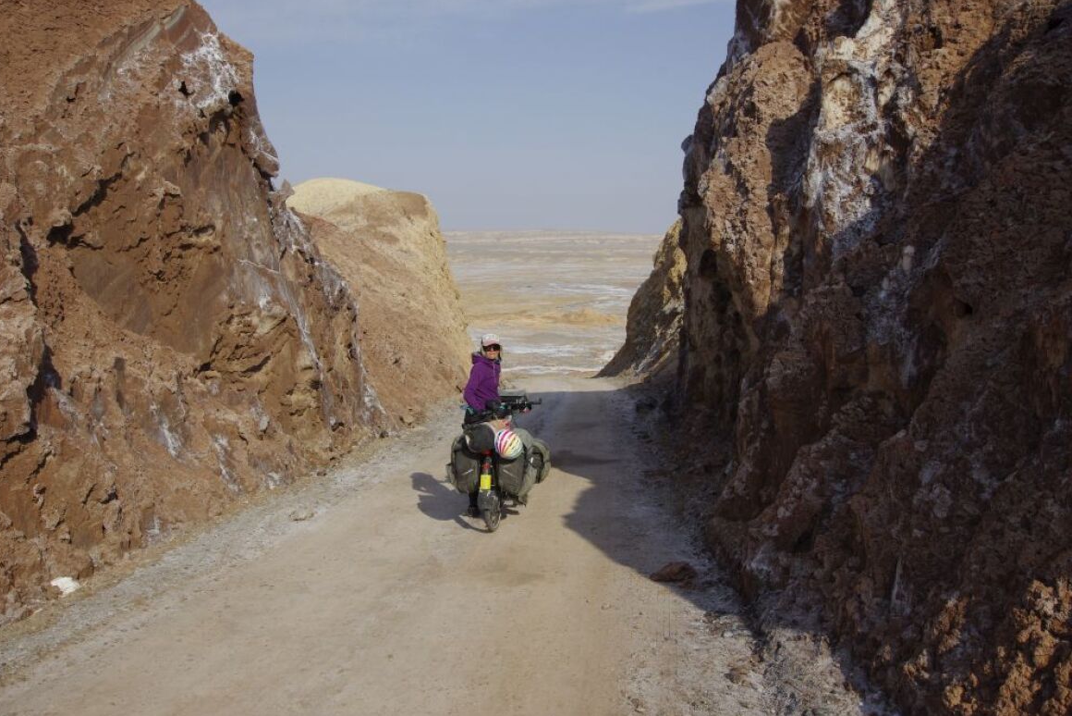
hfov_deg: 60.3
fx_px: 923
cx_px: 518
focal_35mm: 31
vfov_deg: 42.3
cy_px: 349
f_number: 11
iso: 200
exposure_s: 1/250
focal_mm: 20
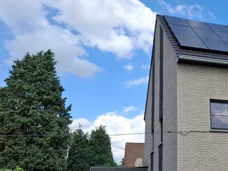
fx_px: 283
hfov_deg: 40.9
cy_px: 123
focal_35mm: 43
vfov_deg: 33.1
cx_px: 200
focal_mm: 5.54
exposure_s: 1/1548
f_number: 1.8
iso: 50
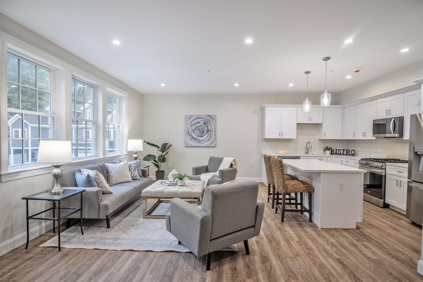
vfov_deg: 67.4
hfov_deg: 90.0
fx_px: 211
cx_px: 212
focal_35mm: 18
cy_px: 141
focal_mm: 18
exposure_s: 1/4
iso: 100
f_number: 4
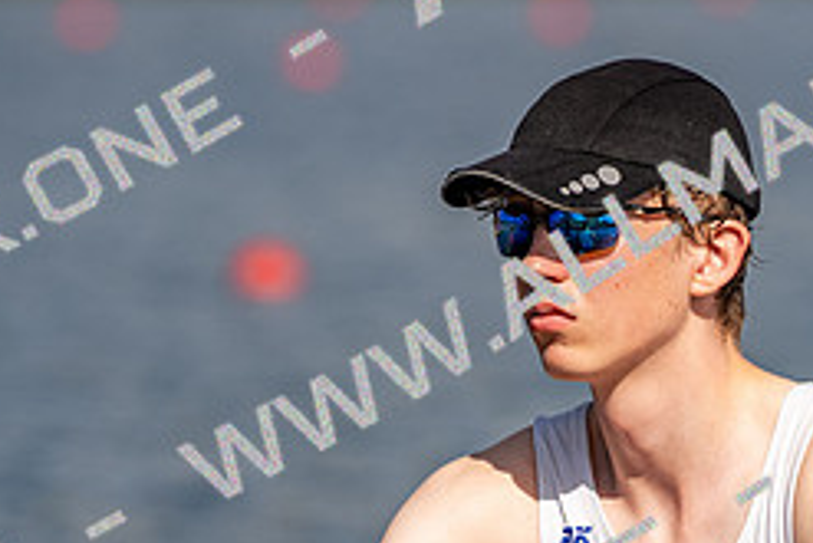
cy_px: 508
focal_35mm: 740
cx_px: 586
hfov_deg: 2.8
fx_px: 16721
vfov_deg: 1.9
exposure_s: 1/1600
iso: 125
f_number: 5.6
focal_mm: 315.3
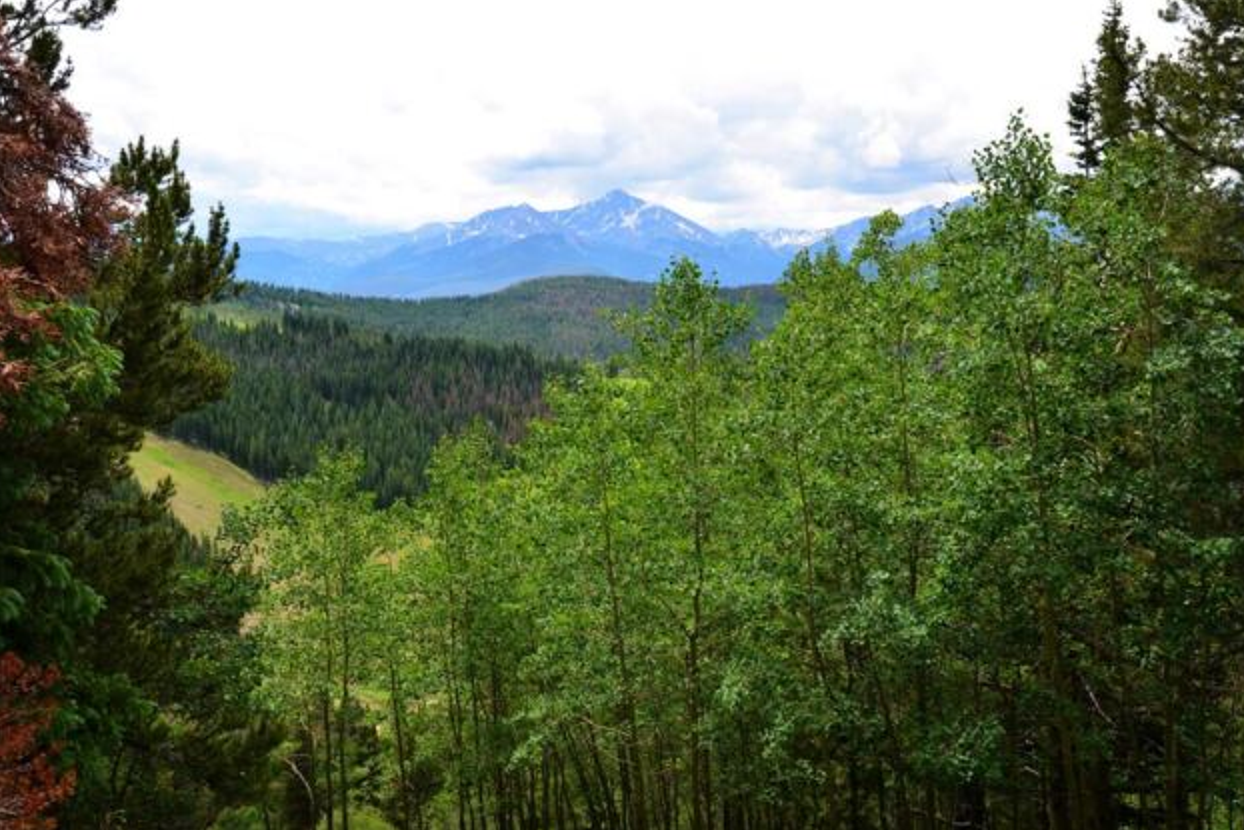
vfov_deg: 33.4
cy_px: 411
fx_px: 1382
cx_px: 622
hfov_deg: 48.4
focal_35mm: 40
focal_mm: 26
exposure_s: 1/125
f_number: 11
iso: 140
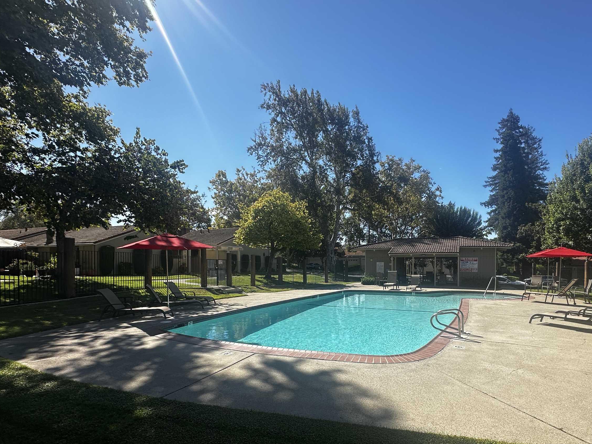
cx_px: 340
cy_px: 272
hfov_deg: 84.1
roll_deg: -0.4
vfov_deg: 67.8
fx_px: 325
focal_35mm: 19
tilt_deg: -1.2
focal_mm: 2.22
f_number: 2.2
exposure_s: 1/1575
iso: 50
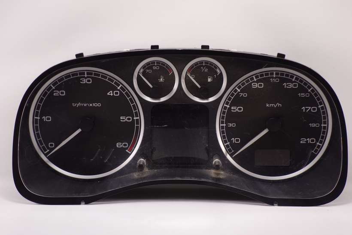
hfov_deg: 23.6
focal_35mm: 86
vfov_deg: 15.9
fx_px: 841
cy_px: 118
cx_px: 176
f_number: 4.5
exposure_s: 1/100
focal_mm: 31.83
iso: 400
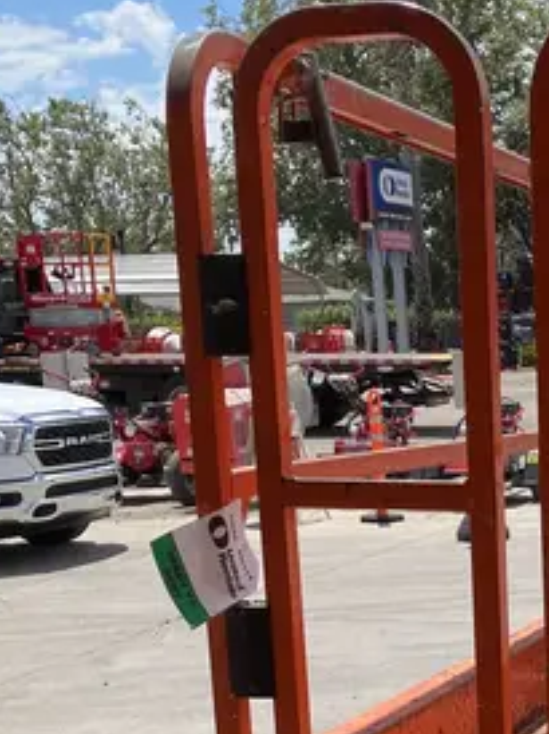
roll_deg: +0.3
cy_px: 826
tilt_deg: -12.6
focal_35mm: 75
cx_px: 632
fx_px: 1588
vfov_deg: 24.2
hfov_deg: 18.7
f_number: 1.8
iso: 32
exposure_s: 1/1621
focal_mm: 3.99
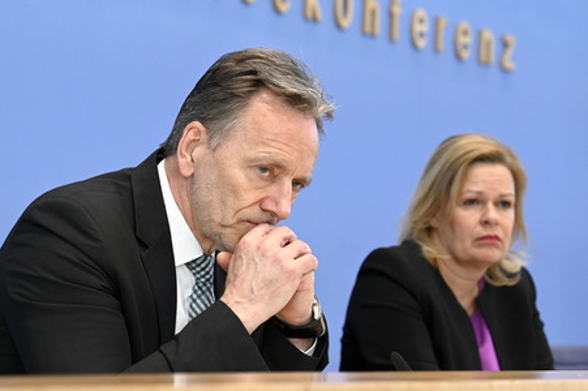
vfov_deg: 14.8
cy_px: 196
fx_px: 1502
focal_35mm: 92
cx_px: 294
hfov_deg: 22.2
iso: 4000
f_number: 5.6
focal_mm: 92
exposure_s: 1/800
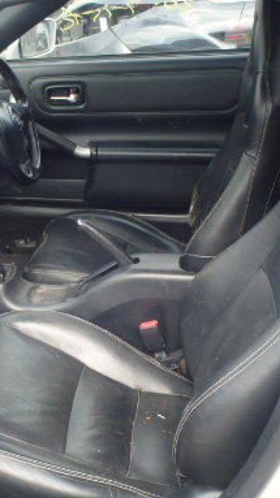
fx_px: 674
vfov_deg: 40.6
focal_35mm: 51
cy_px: 242
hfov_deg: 22.9
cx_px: 35
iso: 125
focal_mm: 5
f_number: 3.9
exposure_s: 1/100
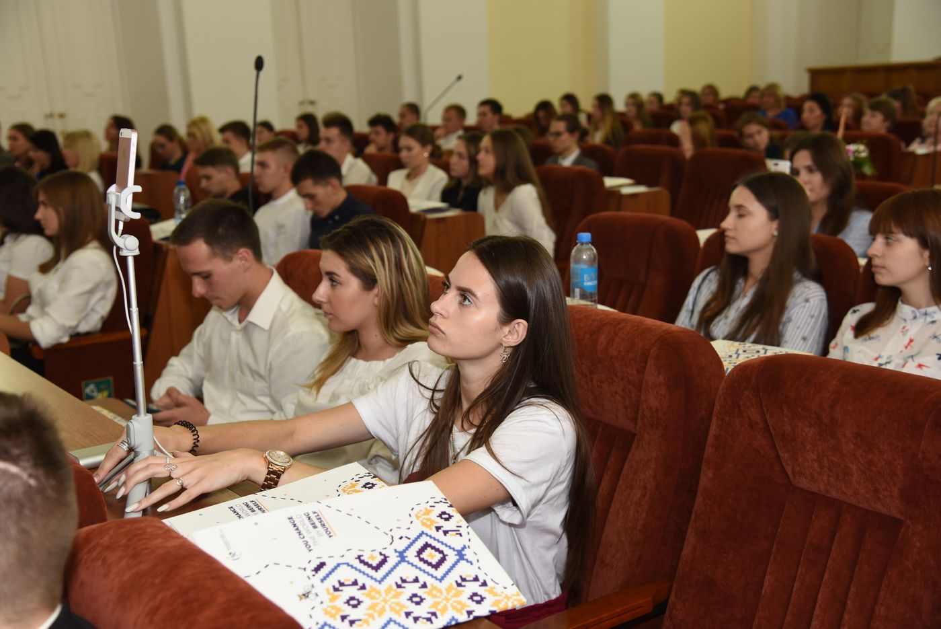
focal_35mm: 46
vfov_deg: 29.3
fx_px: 1203
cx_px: 470
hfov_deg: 42.7
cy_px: 314
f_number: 4.5
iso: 1000
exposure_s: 1/200
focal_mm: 46
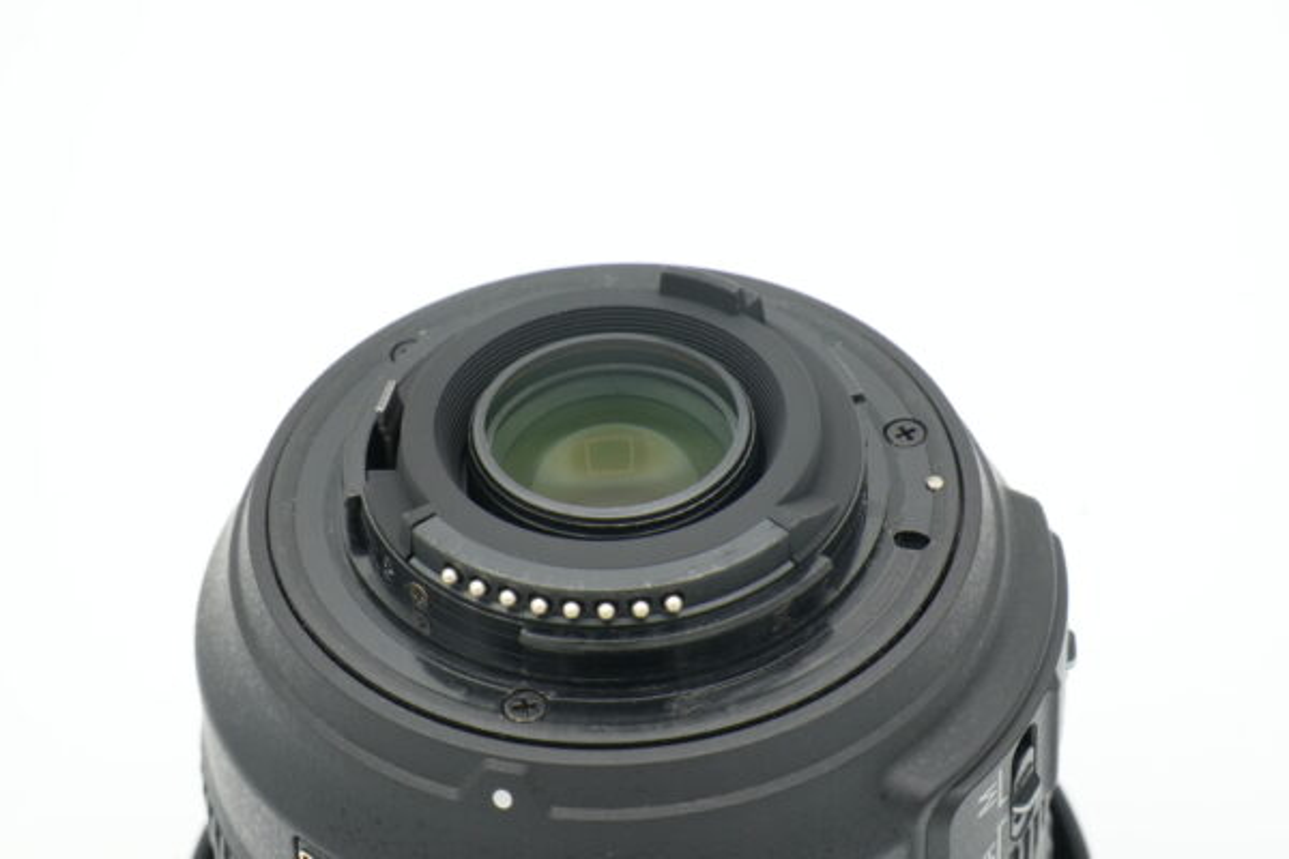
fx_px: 3759
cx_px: 644
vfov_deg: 13.0
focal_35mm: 105
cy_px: 430
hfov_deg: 19.5
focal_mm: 70
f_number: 13
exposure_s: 1/100
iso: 640
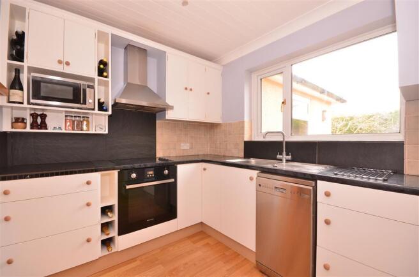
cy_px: 138
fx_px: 174
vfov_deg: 77.0
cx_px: 210
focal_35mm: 15
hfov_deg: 100.5
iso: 640
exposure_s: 1/5
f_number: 9
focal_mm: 10
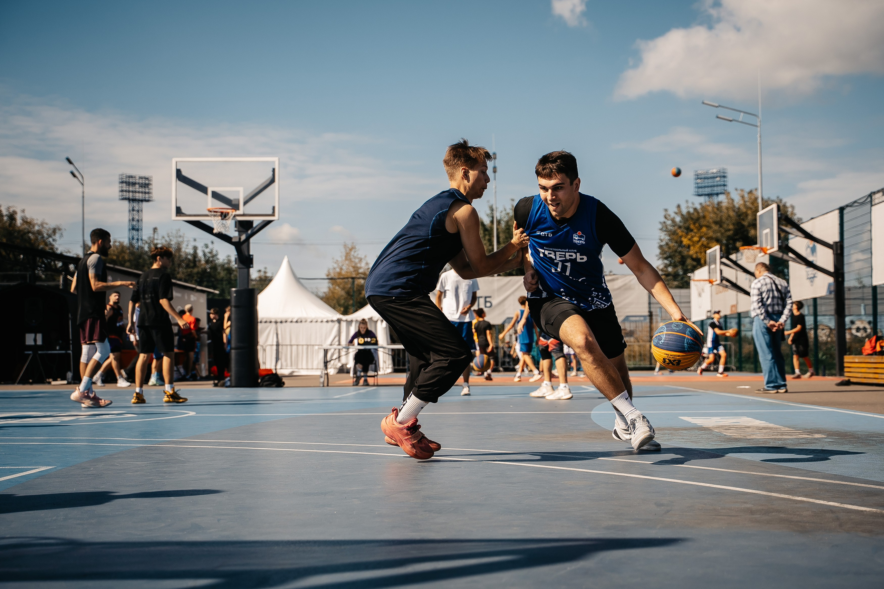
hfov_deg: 38.4
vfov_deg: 26.1
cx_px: 437
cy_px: 295
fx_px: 1270
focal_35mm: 52
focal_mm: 50
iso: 100
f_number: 3.5
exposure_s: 1/2000
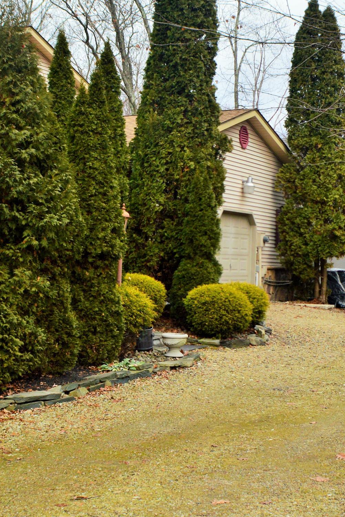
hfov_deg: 15.6
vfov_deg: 23.4
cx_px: 258
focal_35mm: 87
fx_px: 1251
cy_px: 216
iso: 400
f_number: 9
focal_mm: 29
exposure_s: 1/100
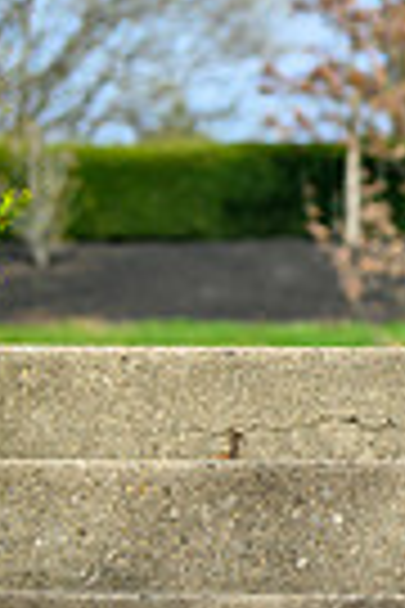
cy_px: 97
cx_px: 1282
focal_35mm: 300
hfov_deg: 4.4
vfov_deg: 6.9
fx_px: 5062
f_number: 4
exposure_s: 1/1250
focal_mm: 70
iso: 100
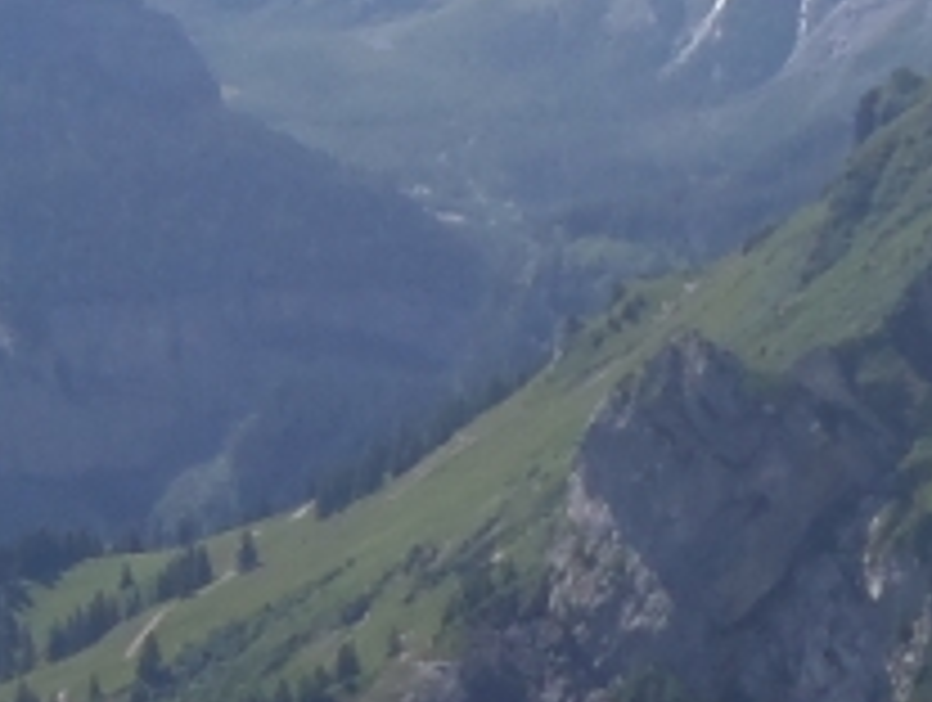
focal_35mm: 186
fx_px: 5017
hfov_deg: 10.6
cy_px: -68
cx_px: 536
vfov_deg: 8.0
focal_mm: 6.53
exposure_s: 1/500
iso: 80
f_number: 5
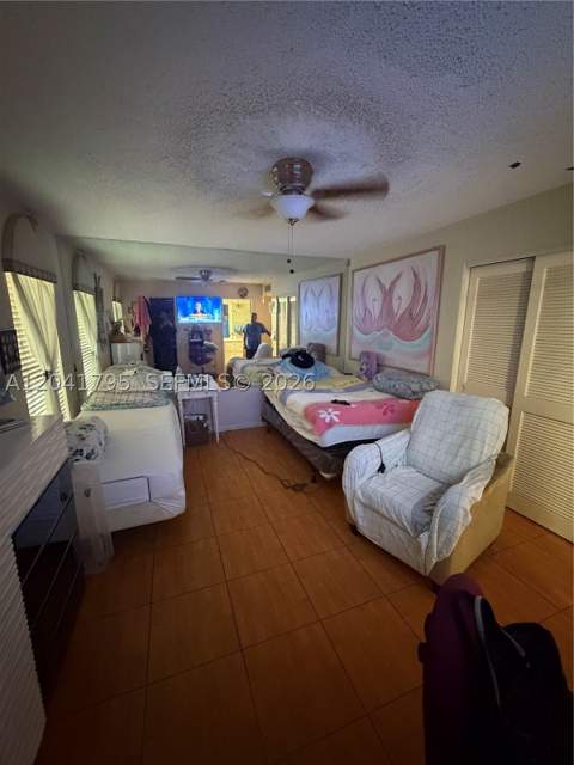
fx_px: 310
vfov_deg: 102.1
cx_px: 287
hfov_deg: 85.7
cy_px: 382
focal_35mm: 14
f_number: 2.2
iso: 1600
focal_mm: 2.22
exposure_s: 1/30
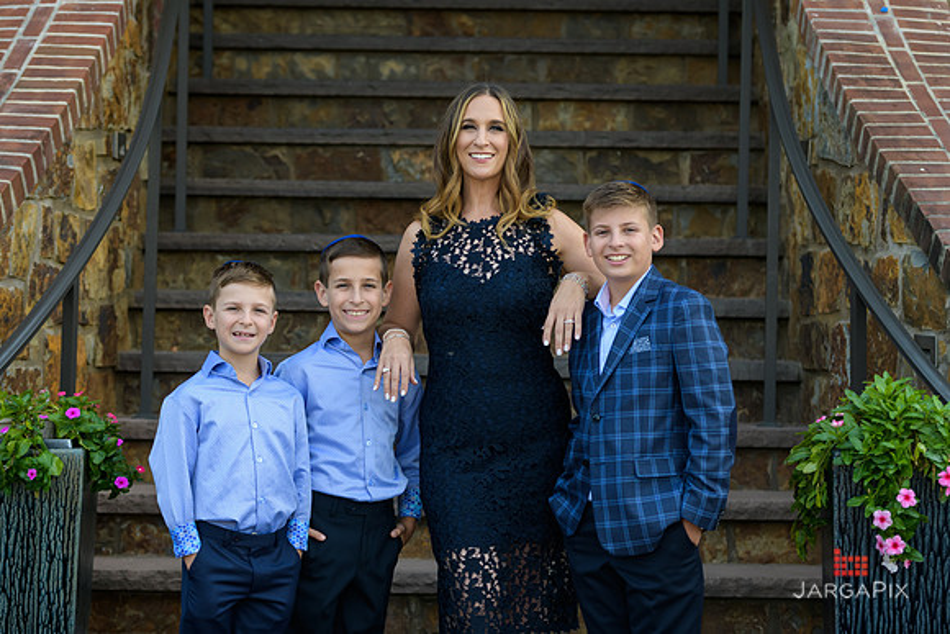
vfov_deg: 12.3
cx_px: 475
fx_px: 2944
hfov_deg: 18.3
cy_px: 241
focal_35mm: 112
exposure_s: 1/640
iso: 200
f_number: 3.2
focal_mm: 90
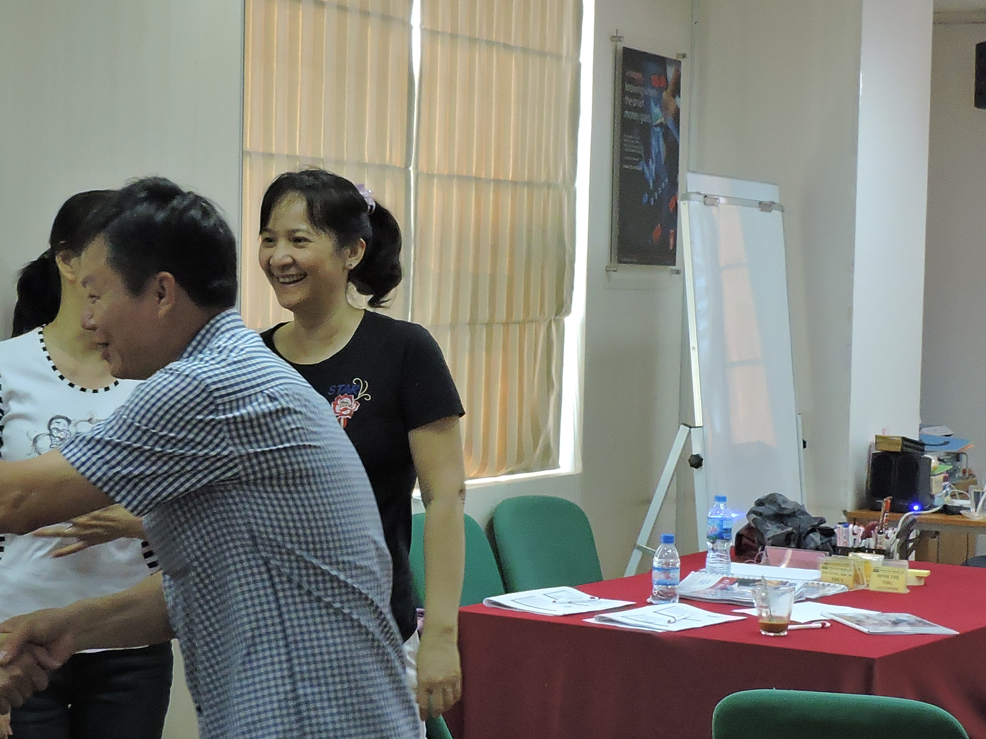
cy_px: 421
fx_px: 2336
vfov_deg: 18.0
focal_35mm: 82
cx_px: 493
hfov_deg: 23.8
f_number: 3.3
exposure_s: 1/50
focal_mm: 6.2
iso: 400
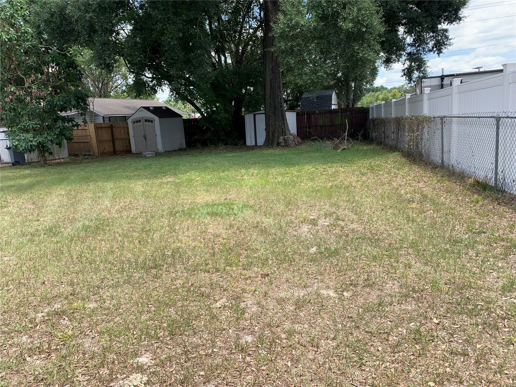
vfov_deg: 53.1
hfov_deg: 67.3
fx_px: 388
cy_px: 194
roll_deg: +3.4
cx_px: 258
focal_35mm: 26
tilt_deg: -9.7
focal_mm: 4.25
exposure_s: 1/558
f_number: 1.8
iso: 25
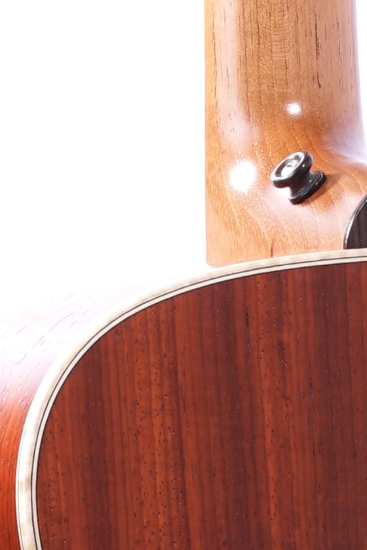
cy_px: 359
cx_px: 402
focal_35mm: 443
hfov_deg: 3.1
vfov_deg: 4.7
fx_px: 6774
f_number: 20
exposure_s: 1/50
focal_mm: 62
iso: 100
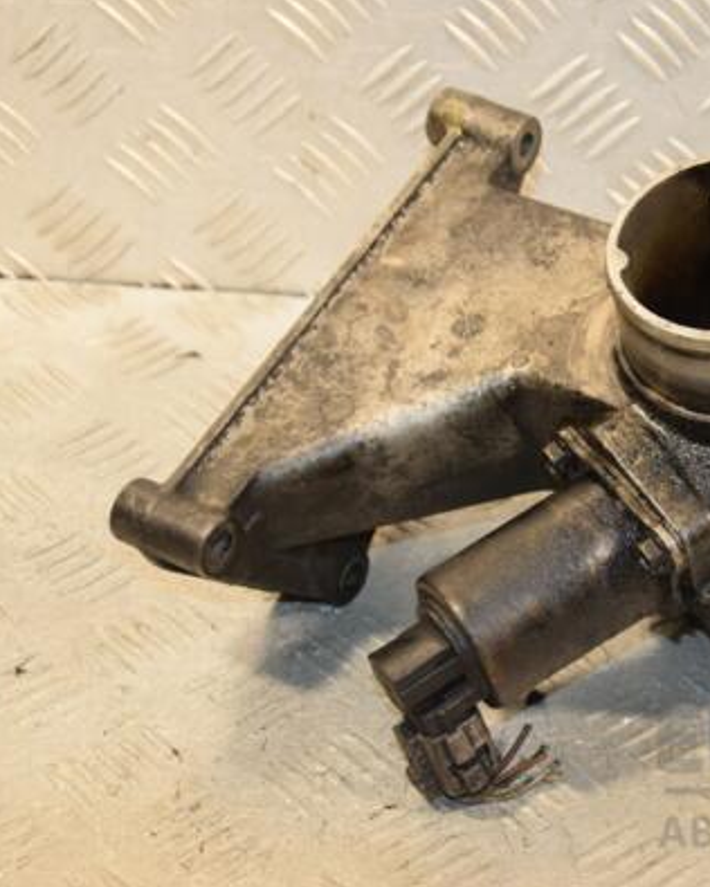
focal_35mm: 107
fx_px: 2811
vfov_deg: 17.9
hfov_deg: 14.3
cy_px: 440
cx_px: 616
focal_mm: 50
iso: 800
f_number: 5.6
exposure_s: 1/125
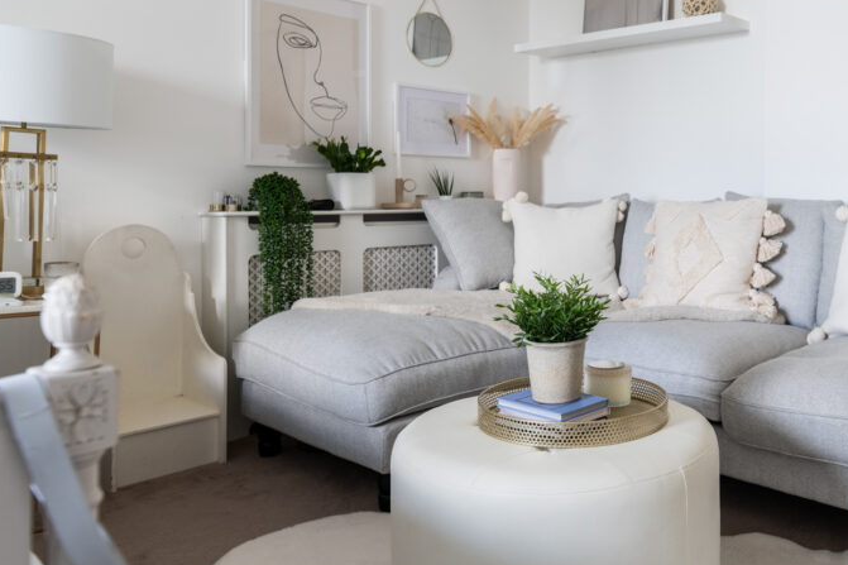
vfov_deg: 41.9
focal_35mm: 31
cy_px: 205
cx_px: 648
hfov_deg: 56.9
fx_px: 730
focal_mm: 20
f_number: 4
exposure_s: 1/8
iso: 200
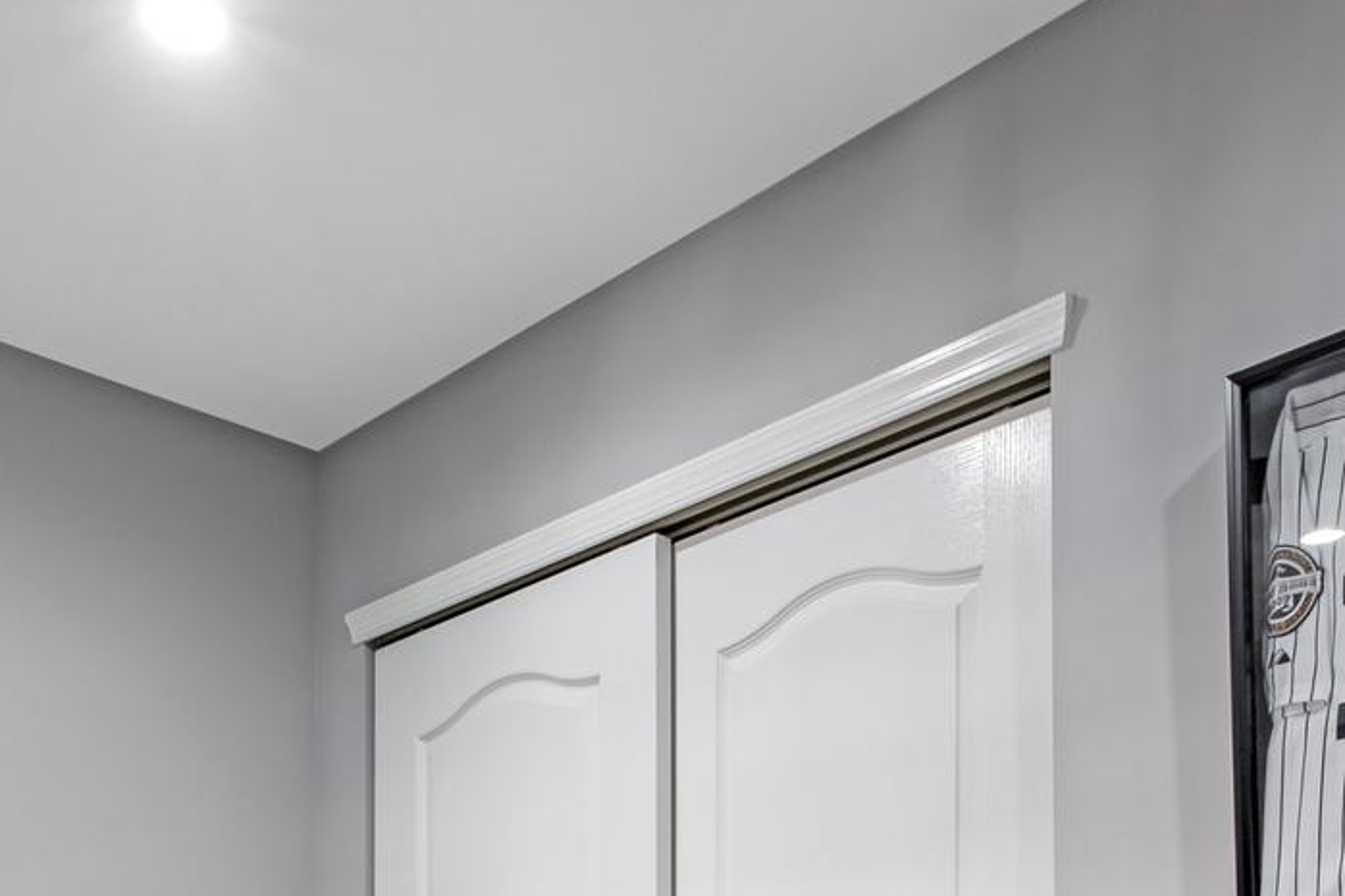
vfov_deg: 25.0
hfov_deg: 44.5
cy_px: 1259
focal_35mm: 44
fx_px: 1643
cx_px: 682
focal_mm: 10
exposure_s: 1/55
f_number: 10
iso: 320
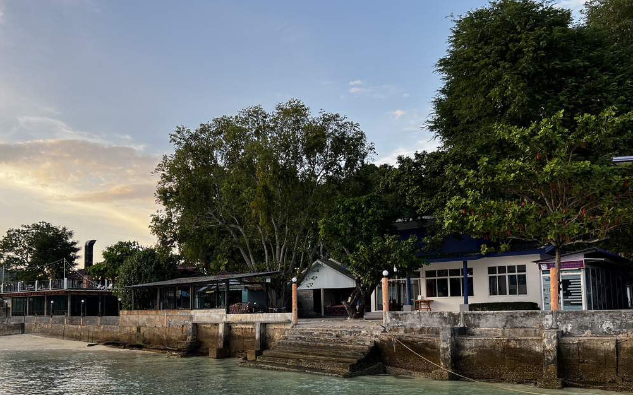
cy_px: 269
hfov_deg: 58.0
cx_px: 279
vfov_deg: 37.8
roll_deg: +1.0
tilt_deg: +4.3
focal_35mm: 33
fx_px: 569
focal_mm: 5.7
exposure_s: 1/625
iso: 50
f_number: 1.5
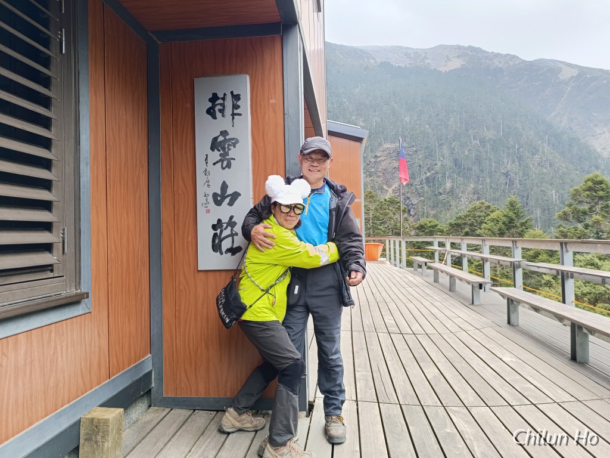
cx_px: 305
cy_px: 229
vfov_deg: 56.8
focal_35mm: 24
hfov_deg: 71.6
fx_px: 423
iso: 87
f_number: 1.65
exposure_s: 1/120
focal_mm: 6.14
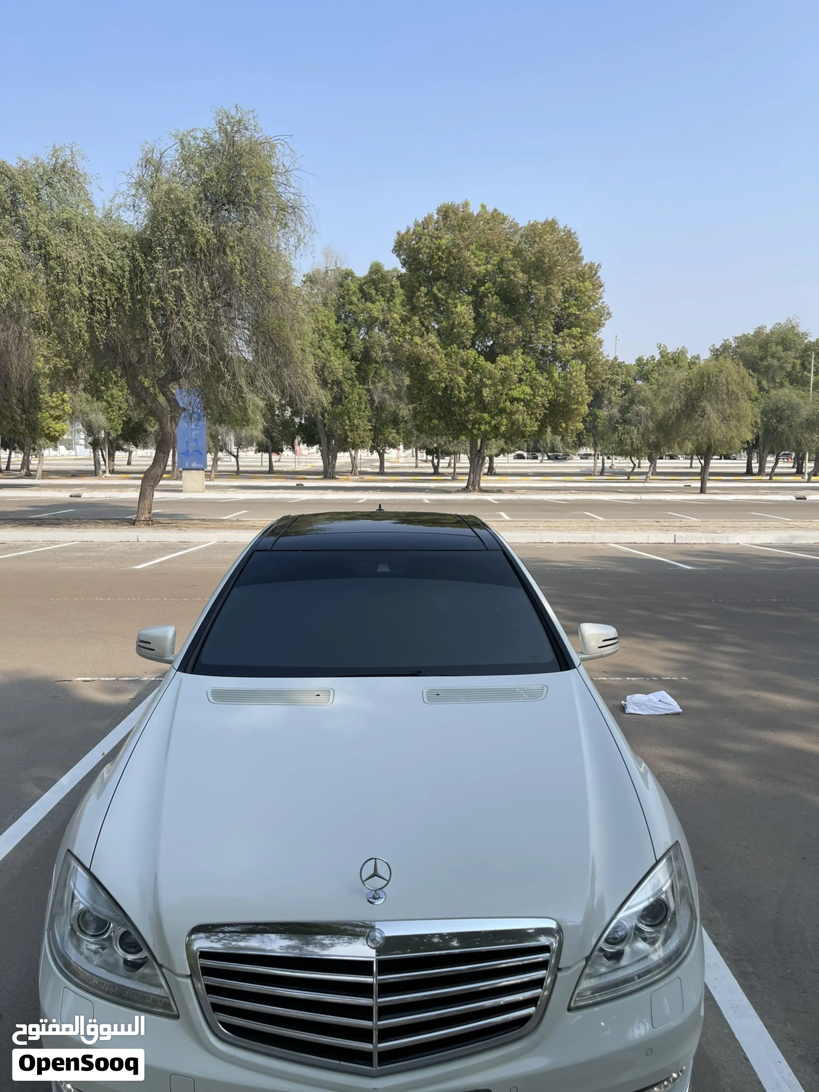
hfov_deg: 54.9
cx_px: 410
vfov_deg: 69.4
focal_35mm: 25
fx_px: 789
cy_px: 546
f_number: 1.6
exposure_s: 1/3257
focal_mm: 5.1
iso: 32
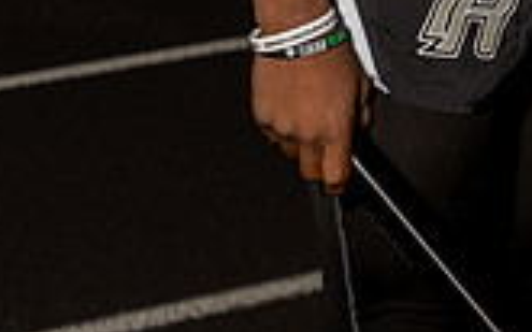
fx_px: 2623
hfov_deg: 11.6
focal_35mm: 181
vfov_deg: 7.0
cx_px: 358
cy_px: -367
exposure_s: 1/200
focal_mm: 65
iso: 400
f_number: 5.6
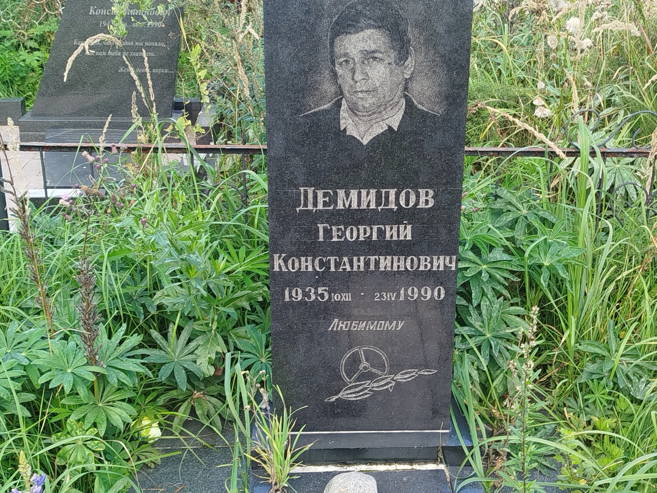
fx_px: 911
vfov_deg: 30.3
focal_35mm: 48
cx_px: 328
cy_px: 246
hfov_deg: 39.7
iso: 64
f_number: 1.7
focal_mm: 5.31
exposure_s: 1/100
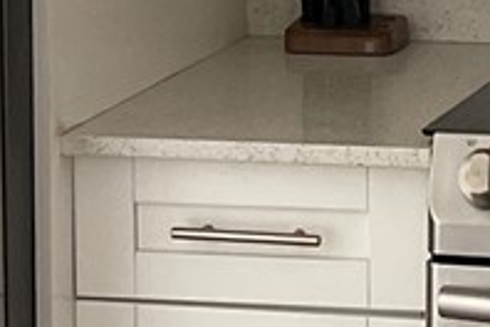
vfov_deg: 6.3
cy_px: -102
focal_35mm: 218
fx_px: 2967
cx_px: 393
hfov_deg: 9.4
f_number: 1.6
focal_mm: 5.1
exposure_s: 1/60
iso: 400
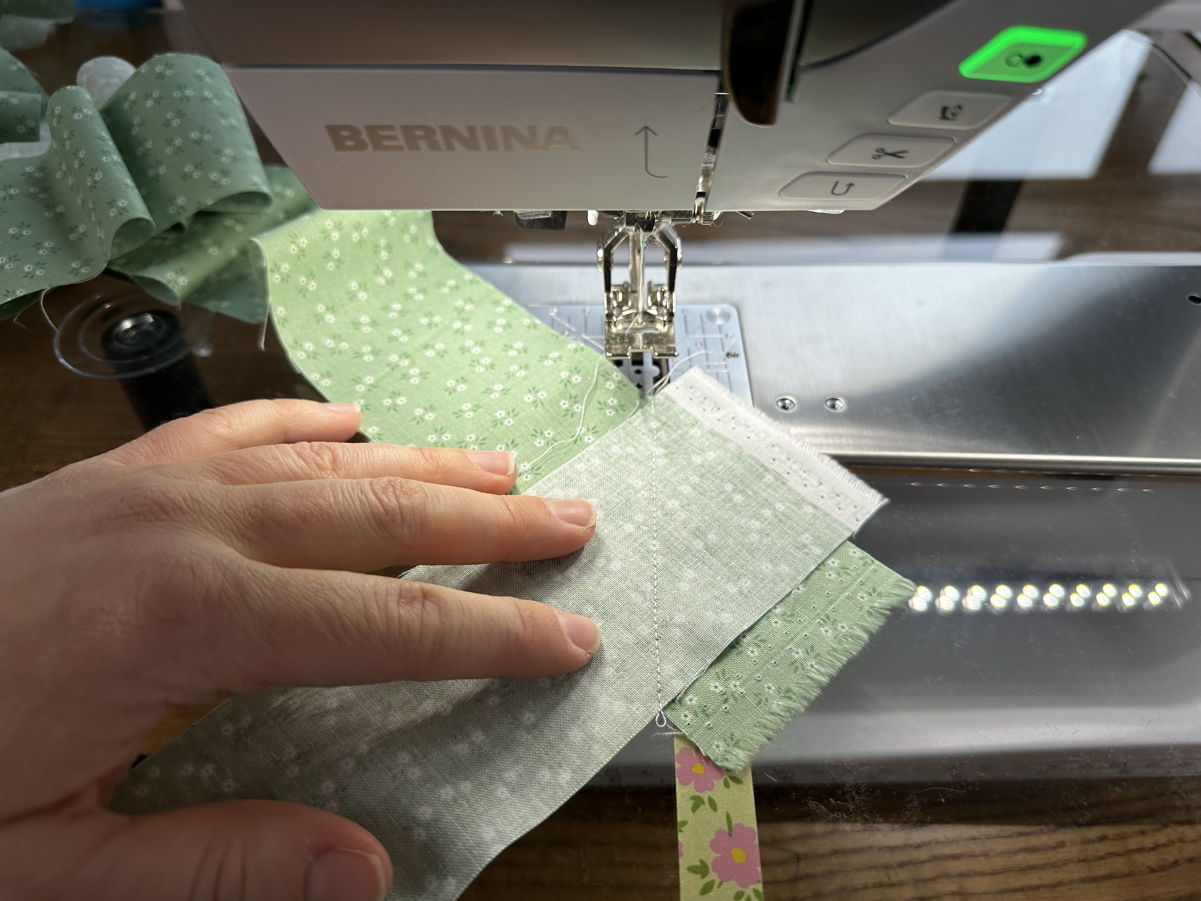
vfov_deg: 56.8
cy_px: 450
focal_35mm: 24
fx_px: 833
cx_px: 600
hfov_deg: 71.6
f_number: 1.78
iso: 80
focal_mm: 6.86
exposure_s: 1/989
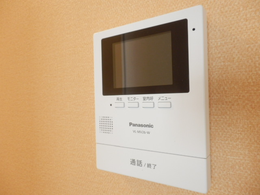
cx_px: 130
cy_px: 98
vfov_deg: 56.8
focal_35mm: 24
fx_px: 180
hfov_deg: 71.6
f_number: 3
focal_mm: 4.2
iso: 250
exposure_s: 1/30
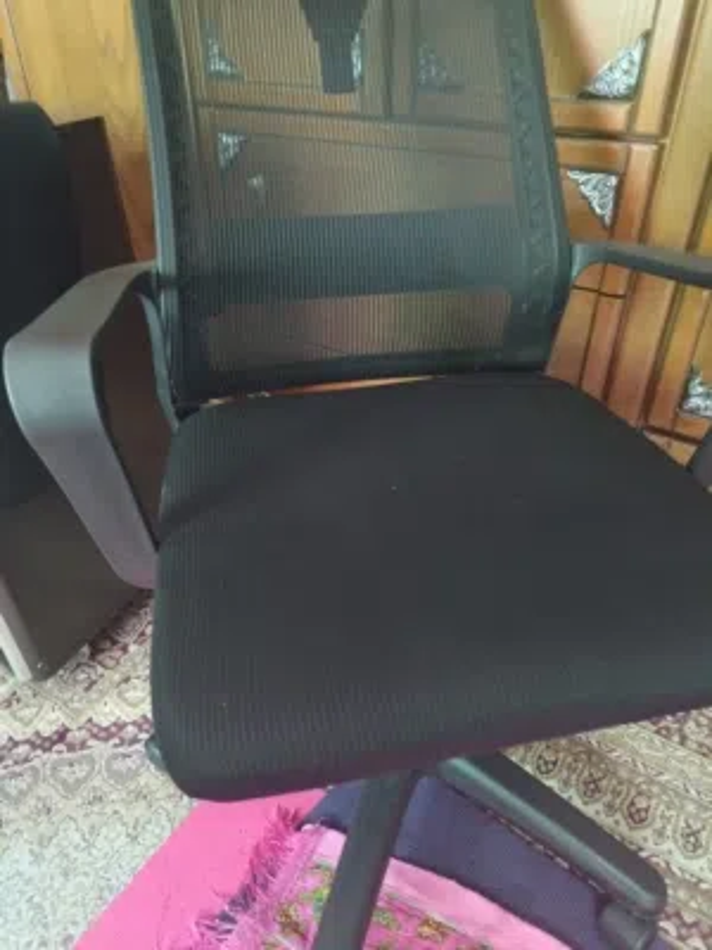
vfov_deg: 71.6
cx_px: 356
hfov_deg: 56.8
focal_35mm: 24
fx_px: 658
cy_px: 475
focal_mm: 5.25
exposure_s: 1/16.7
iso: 8128
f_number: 1.75
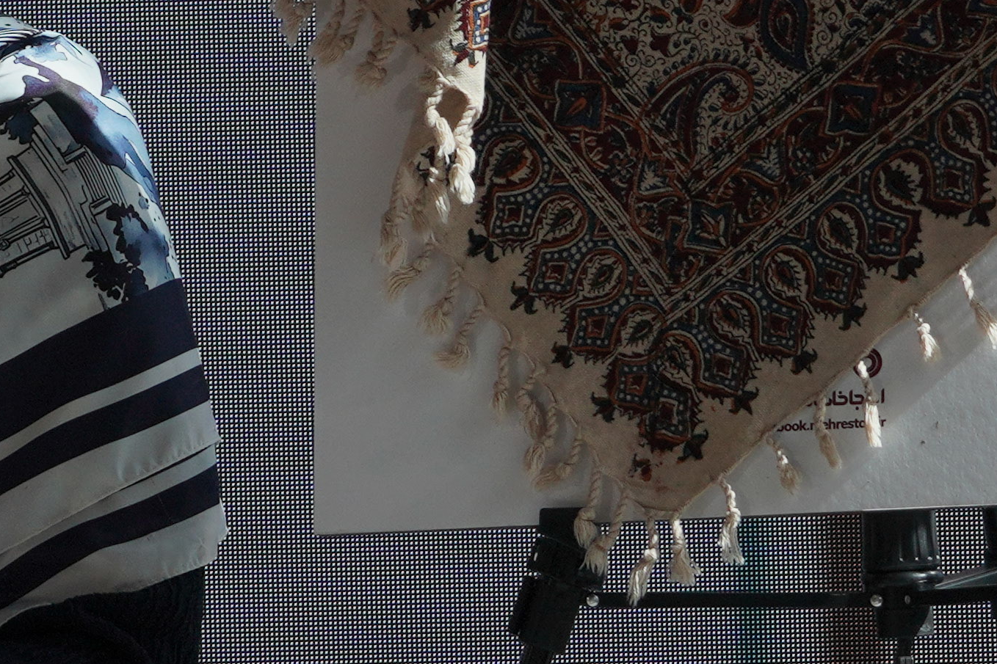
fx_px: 19382
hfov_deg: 2.9
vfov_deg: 2.0
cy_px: -30
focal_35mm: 700
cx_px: -2106
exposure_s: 1/250
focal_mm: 100
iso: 125
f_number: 6.3
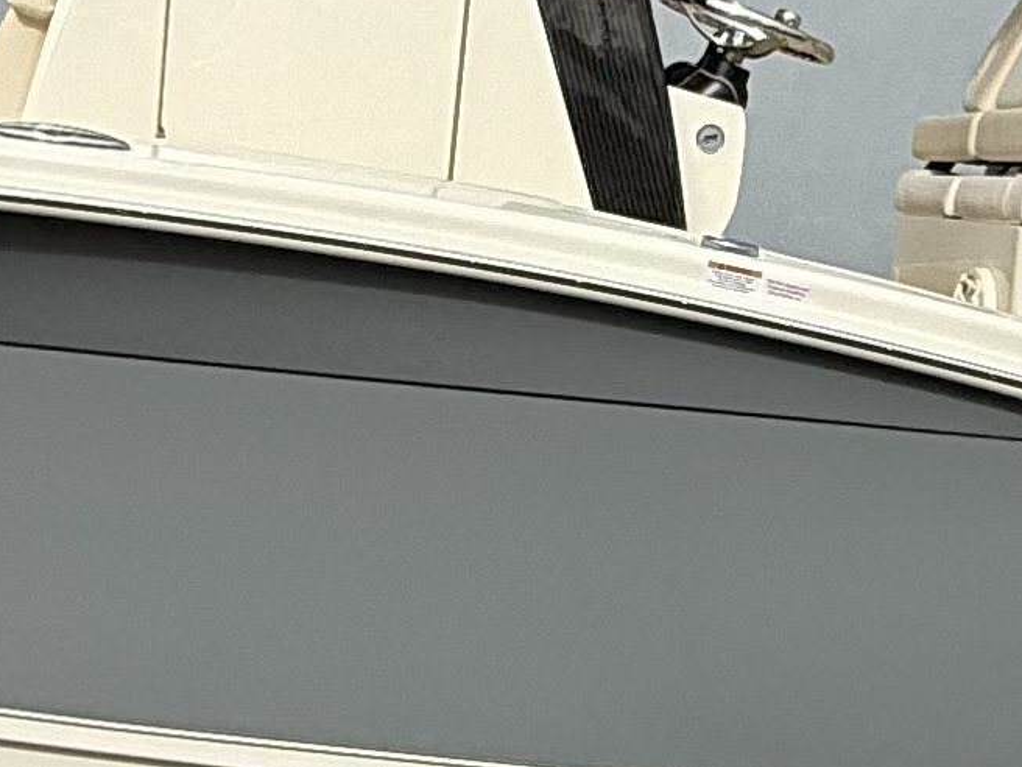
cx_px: 537
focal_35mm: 86
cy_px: 416
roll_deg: +0.6
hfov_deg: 22.8
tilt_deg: -3.2
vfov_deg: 17.2
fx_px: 2539
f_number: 2.2
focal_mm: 2.22
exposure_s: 1/3125
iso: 50
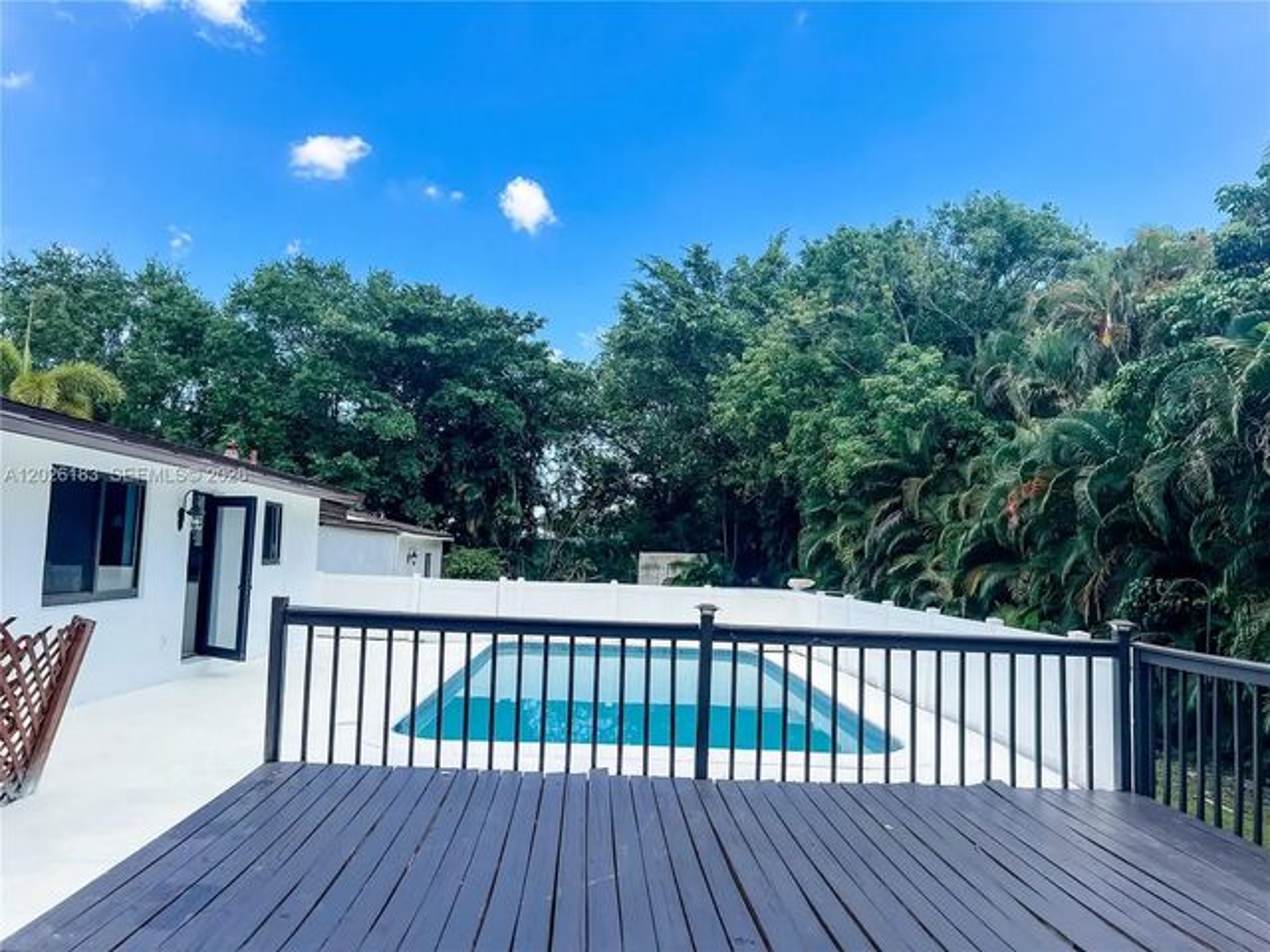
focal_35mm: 26
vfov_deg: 53.1
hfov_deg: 67.3
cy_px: 476
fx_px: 954
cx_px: 635
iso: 50
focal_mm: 5.7
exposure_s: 1/2500
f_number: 1.5
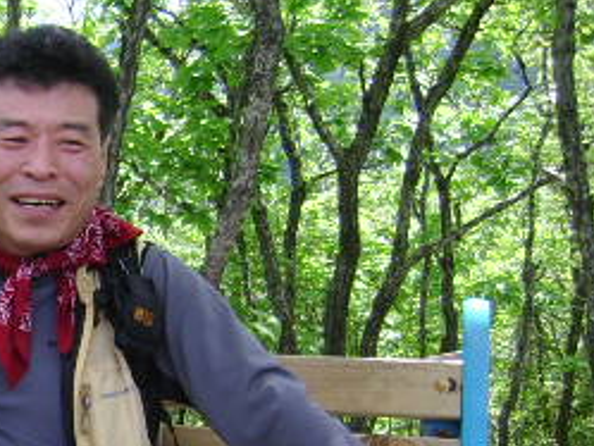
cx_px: -115
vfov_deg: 16.4
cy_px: 315
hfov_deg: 20.4
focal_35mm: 90
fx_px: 1545
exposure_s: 1/272
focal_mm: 5.95
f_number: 2.8
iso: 50
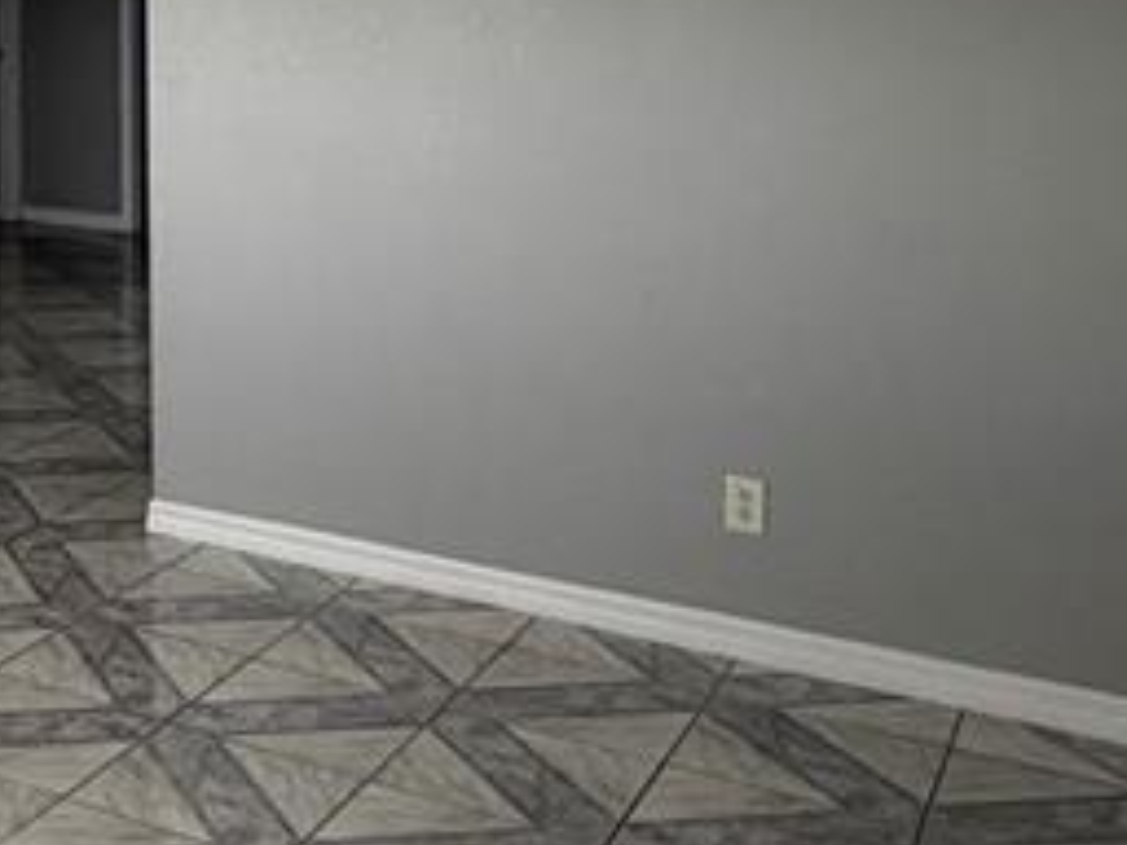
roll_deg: +0.8
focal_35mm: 56
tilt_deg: +0.0
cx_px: -247
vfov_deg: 24.5
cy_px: -62
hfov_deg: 29.3
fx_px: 1823
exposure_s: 1/120
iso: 250
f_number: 2.2
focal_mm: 2.22
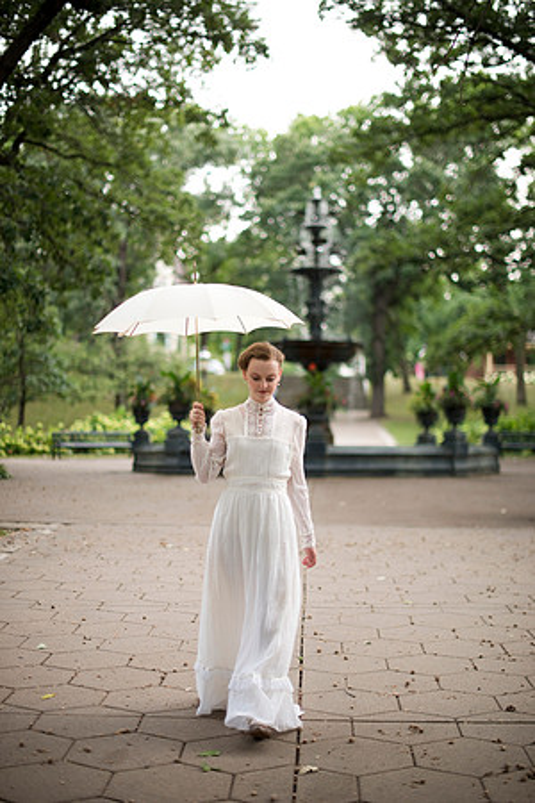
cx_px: 268
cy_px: 402
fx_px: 1114
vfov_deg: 39.6
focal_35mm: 50
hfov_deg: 27.0
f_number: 1.4
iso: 200
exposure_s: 1/500
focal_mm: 50
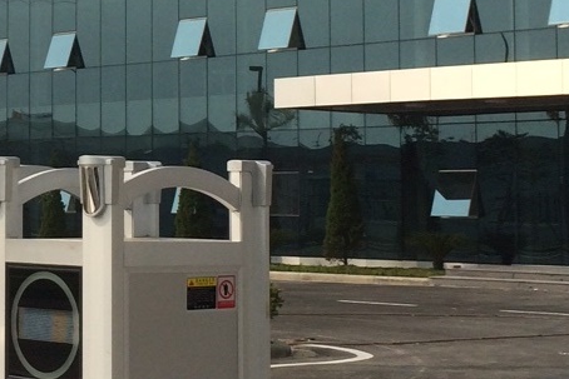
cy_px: 349
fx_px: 1328
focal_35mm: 84
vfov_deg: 16.0
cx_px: -45
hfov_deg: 22.9
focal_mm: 4.12
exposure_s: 1/4566
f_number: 2.2
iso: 32
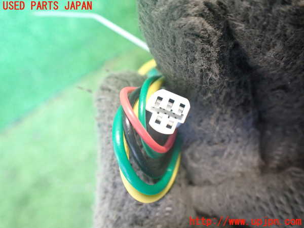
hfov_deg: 60.0
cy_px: 114
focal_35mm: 30
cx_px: 152
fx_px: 263
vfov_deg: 46.8
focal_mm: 5.4
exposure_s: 1/30
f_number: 2.3
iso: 800
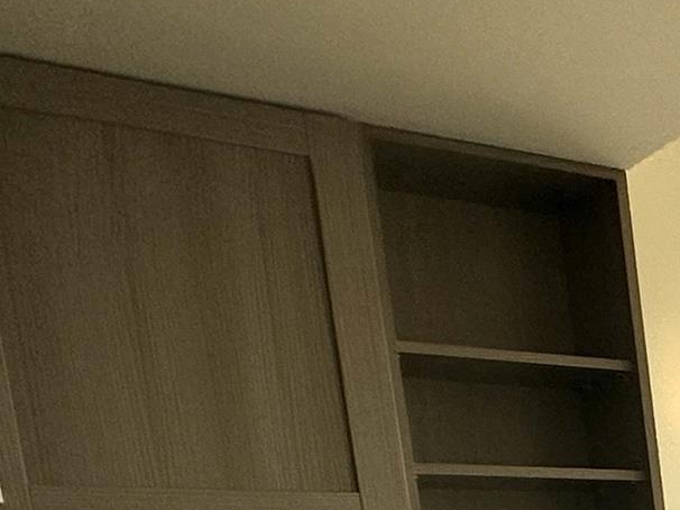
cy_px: 794
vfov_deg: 18.1
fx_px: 1394
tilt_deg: -8.6
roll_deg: +2.3
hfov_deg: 17.0
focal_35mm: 71
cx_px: 1472
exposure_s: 1/818
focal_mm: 2.22
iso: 40
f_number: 2.2
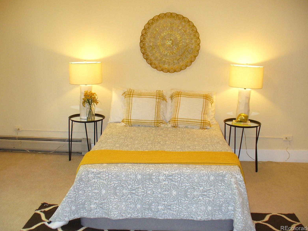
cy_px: 114
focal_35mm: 38
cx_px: 154
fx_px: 338
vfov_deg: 37.7
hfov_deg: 49.0
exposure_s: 1/30
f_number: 2.8
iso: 160
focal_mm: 6.1
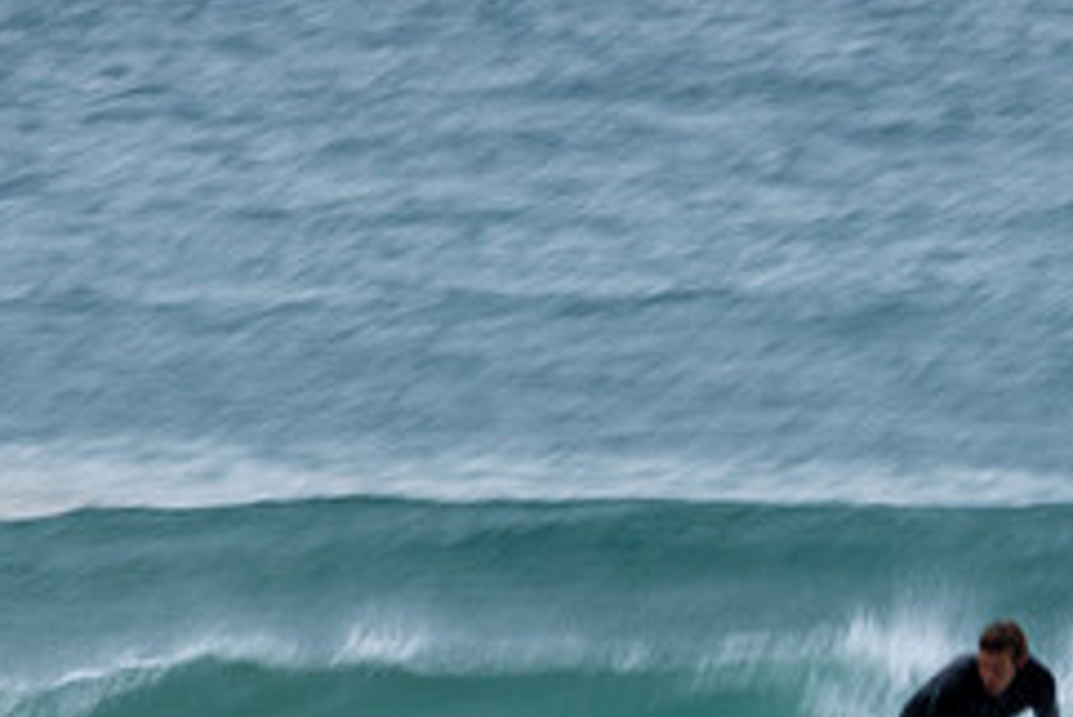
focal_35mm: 1807
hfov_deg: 1.1
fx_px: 53889
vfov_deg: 0.8
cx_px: 913
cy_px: 826
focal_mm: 500
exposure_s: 1/20
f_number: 25
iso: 100
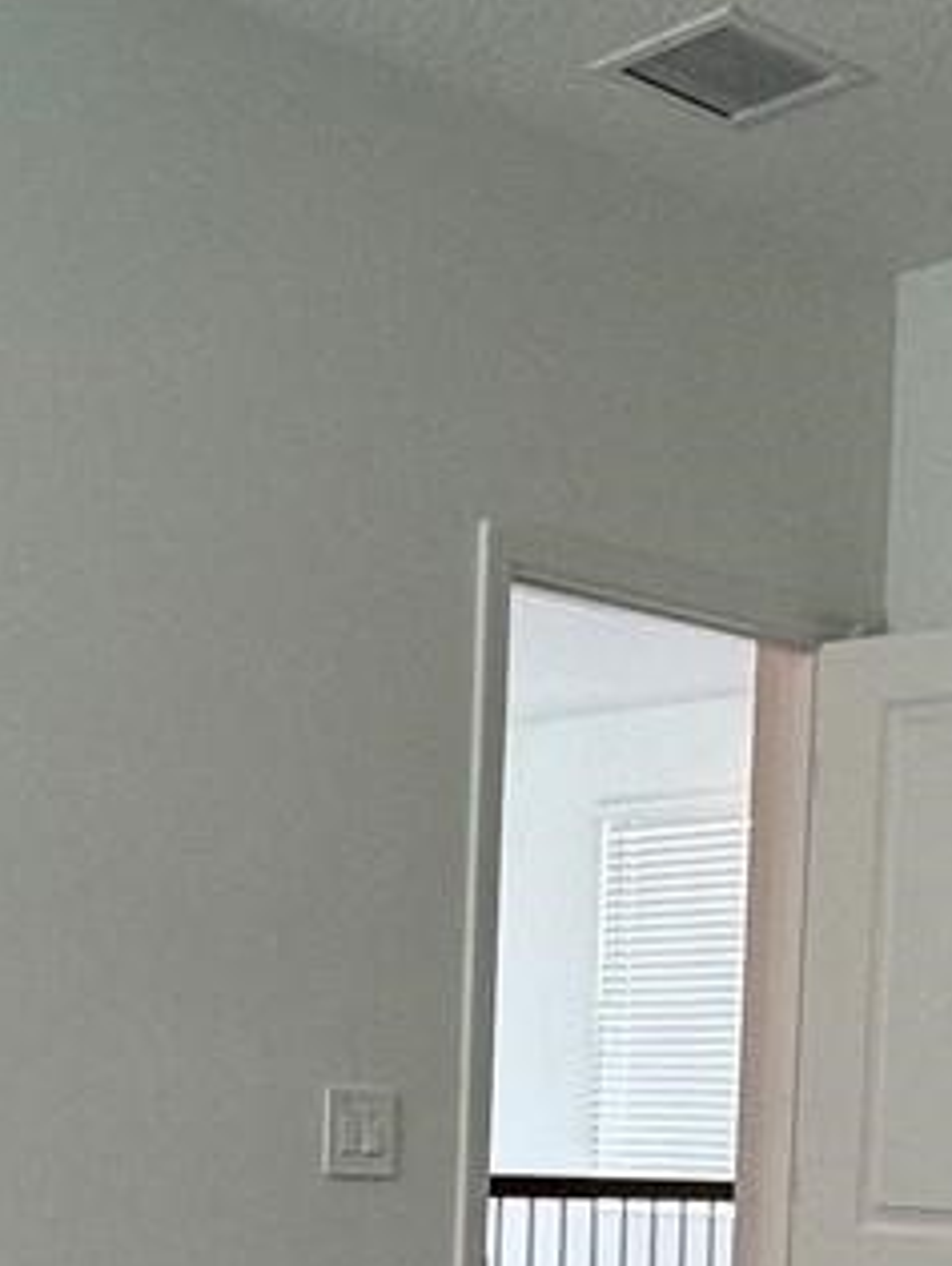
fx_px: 2598
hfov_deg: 20.7
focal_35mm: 71
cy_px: 1314
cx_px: 631
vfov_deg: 25.8
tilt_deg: -4.8
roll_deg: -2.6
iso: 125
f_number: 2.2
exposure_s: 1/120
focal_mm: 2.22
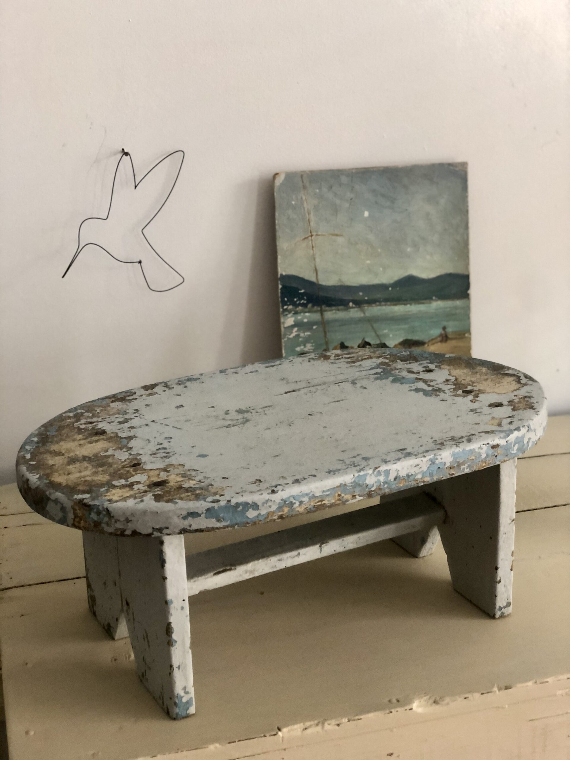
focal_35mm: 52
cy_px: 380
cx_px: 285
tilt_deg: -20.6
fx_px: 1142
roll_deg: +1.6
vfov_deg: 36.8
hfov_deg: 28.0
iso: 125
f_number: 2.4
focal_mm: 6
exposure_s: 1/24
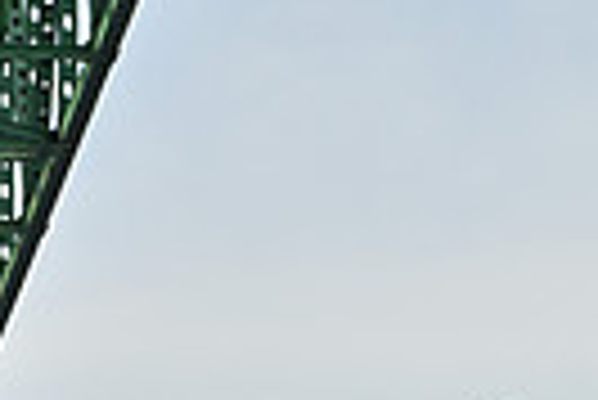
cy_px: 1258
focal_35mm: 506
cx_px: 717
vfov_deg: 2.7
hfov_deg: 4.1
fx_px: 8414
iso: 320
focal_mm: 116
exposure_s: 1/1000
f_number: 7.1
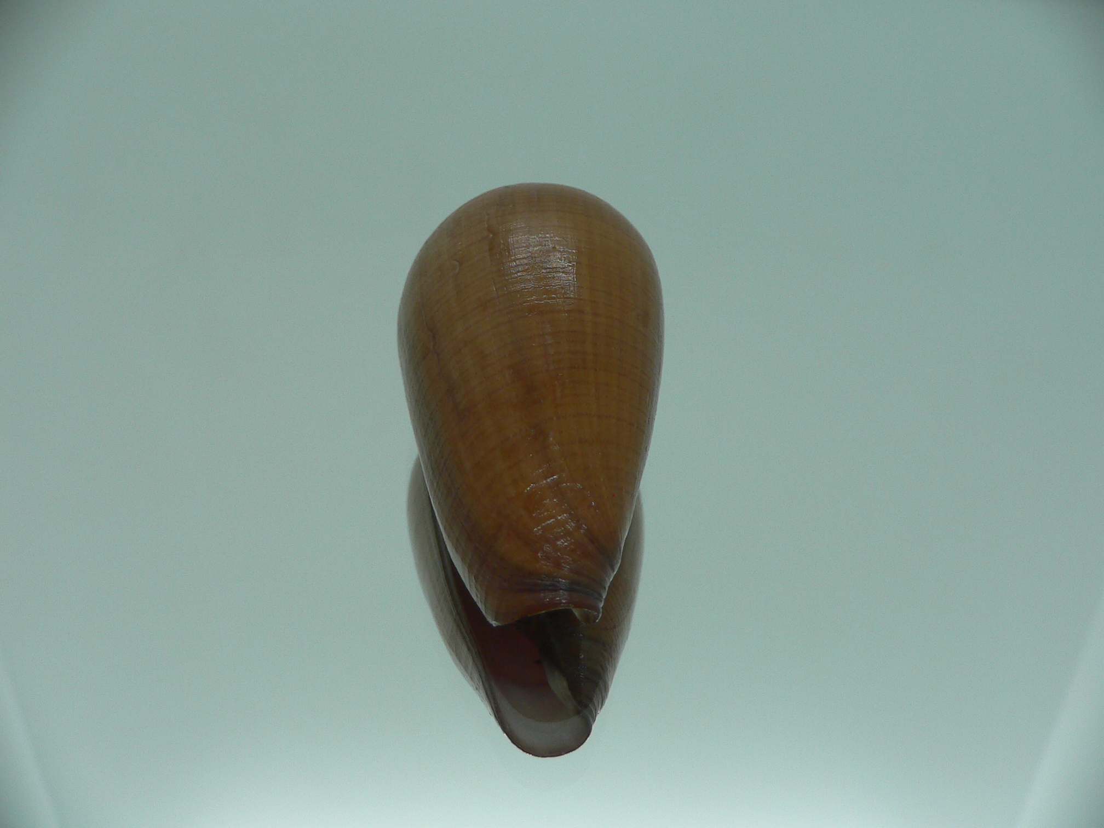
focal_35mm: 35
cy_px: 414
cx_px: 552
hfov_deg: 52.6
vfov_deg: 40.7
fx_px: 1116
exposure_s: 1/60
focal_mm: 4.6
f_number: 2.8
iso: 80
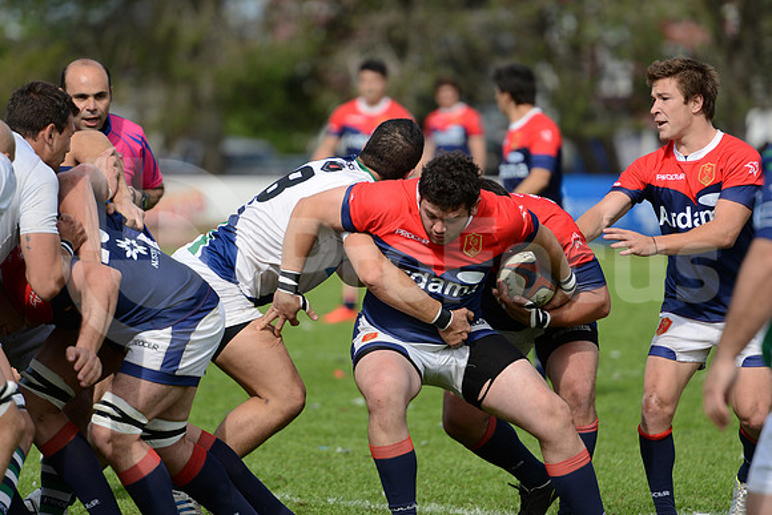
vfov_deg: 5.1
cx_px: 386
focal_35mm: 270
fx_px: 5791
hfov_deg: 7.6
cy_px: 258
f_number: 4
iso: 400
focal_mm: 270
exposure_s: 1/1600
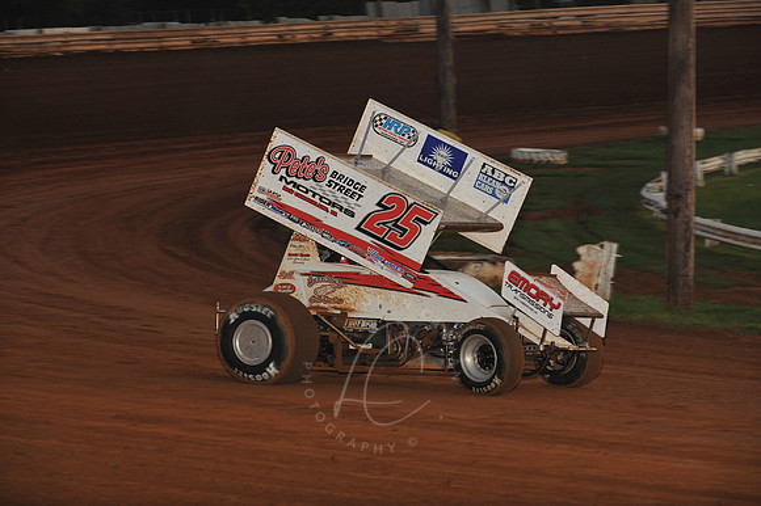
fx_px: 3063
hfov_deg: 14.2
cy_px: 253
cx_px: 380
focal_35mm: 145
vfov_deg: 9.5
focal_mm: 145
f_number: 7.1
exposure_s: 1/320
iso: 800
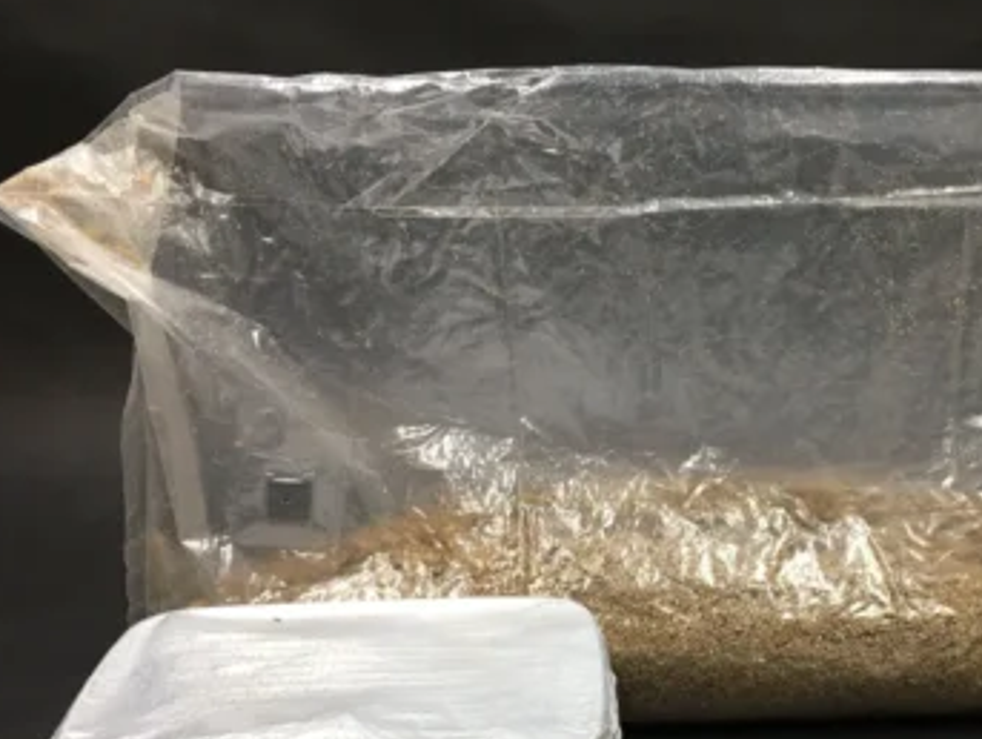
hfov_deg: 41.0
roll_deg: -1.3
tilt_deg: -23.6
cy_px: 504
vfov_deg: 31.9
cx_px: 720
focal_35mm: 45
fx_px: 1278
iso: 40
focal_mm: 4.15
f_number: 2.2
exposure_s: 1/33
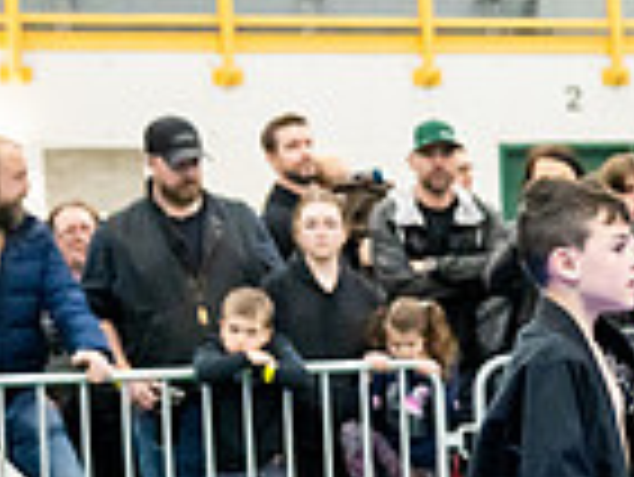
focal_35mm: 190
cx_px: 886
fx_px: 3483
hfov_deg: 10.1
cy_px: 524
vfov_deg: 7.8
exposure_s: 1/400
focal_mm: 48
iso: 4000
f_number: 2.8
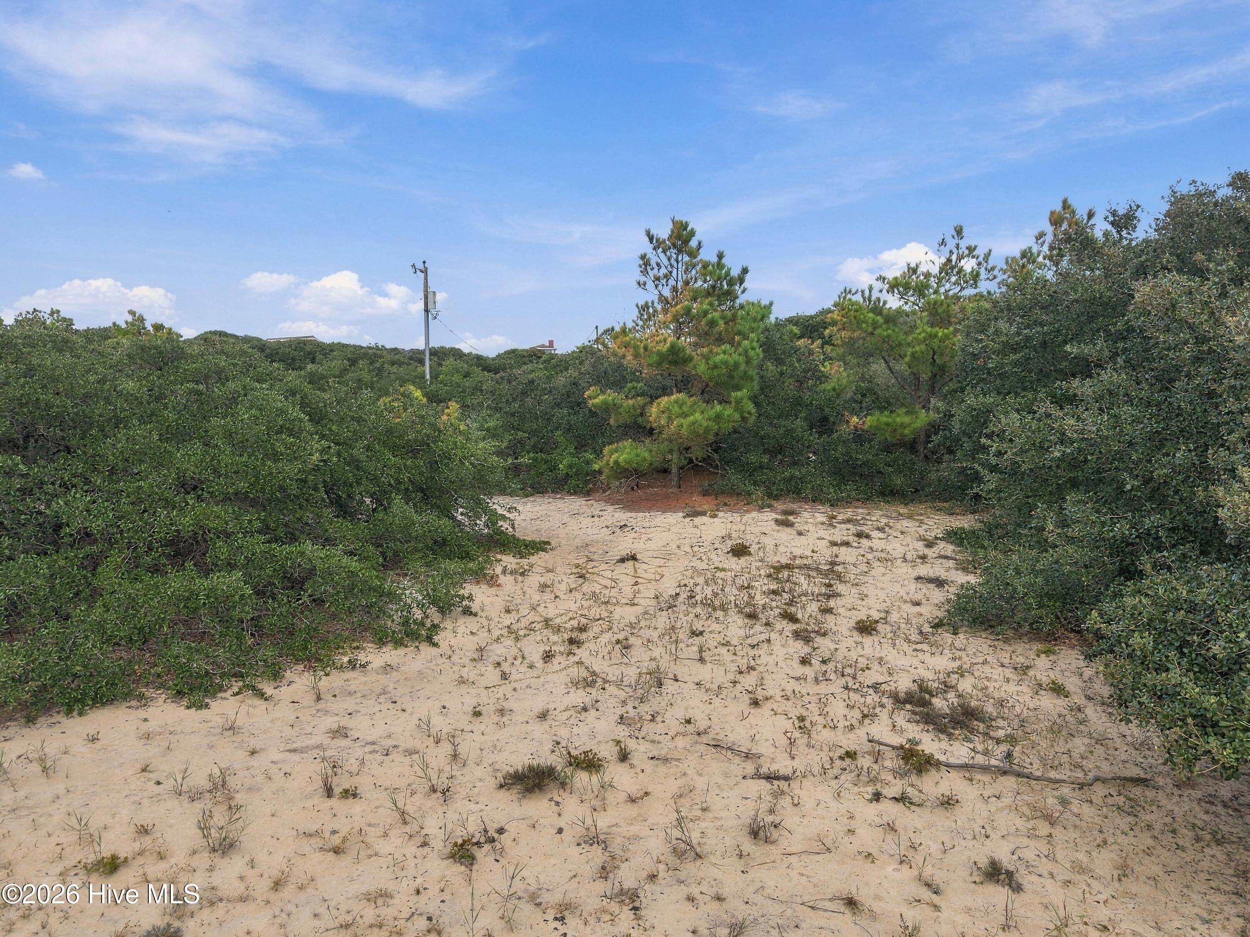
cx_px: 625
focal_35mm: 24
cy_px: 468
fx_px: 867
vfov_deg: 56.8
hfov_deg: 71.6
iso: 190
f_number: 1.8
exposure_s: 1/2500
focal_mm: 8.7
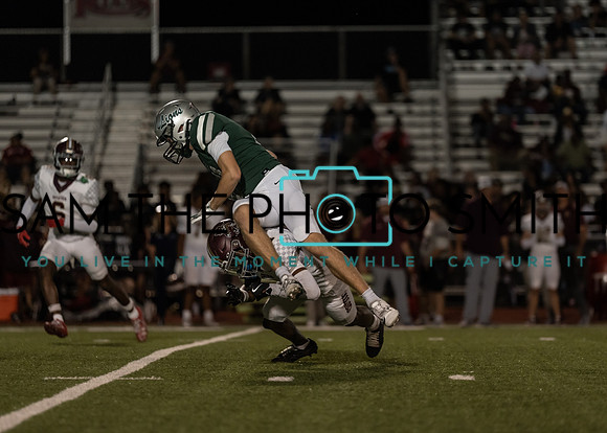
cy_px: 208
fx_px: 4081
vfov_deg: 6.1
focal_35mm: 237
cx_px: 361
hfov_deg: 8.5
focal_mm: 200
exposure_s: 1/1000
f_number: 2.8
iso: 1600
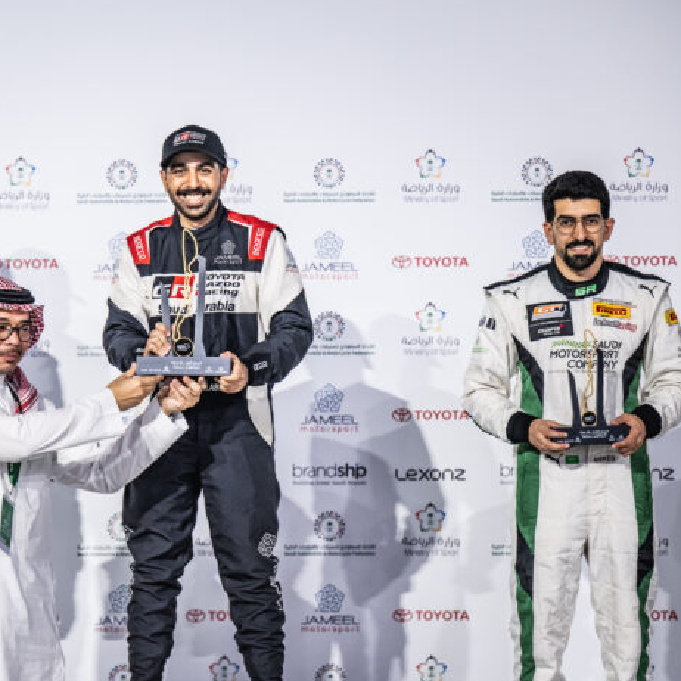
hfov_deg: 12.7
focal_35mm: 137
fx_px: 3049
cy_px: 370
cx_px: 171
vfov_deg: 12.7
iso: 2000
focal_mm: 97
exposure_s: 1/400
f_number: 2.8
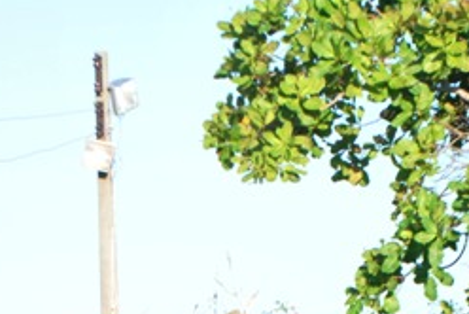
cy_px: 477
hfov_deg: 8.2
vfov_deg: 5.4
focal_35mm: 252
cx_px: 183
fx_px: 3287
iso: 320
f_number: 5.6
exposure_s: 1/400
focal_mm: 52
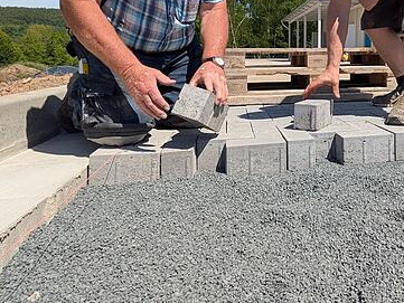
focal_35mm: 31
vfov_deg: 43.1
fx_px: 362
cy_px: 56
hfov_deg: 54.5
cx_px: 321
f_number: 2.2
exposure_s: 1/1852
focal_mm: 1.83
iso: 43
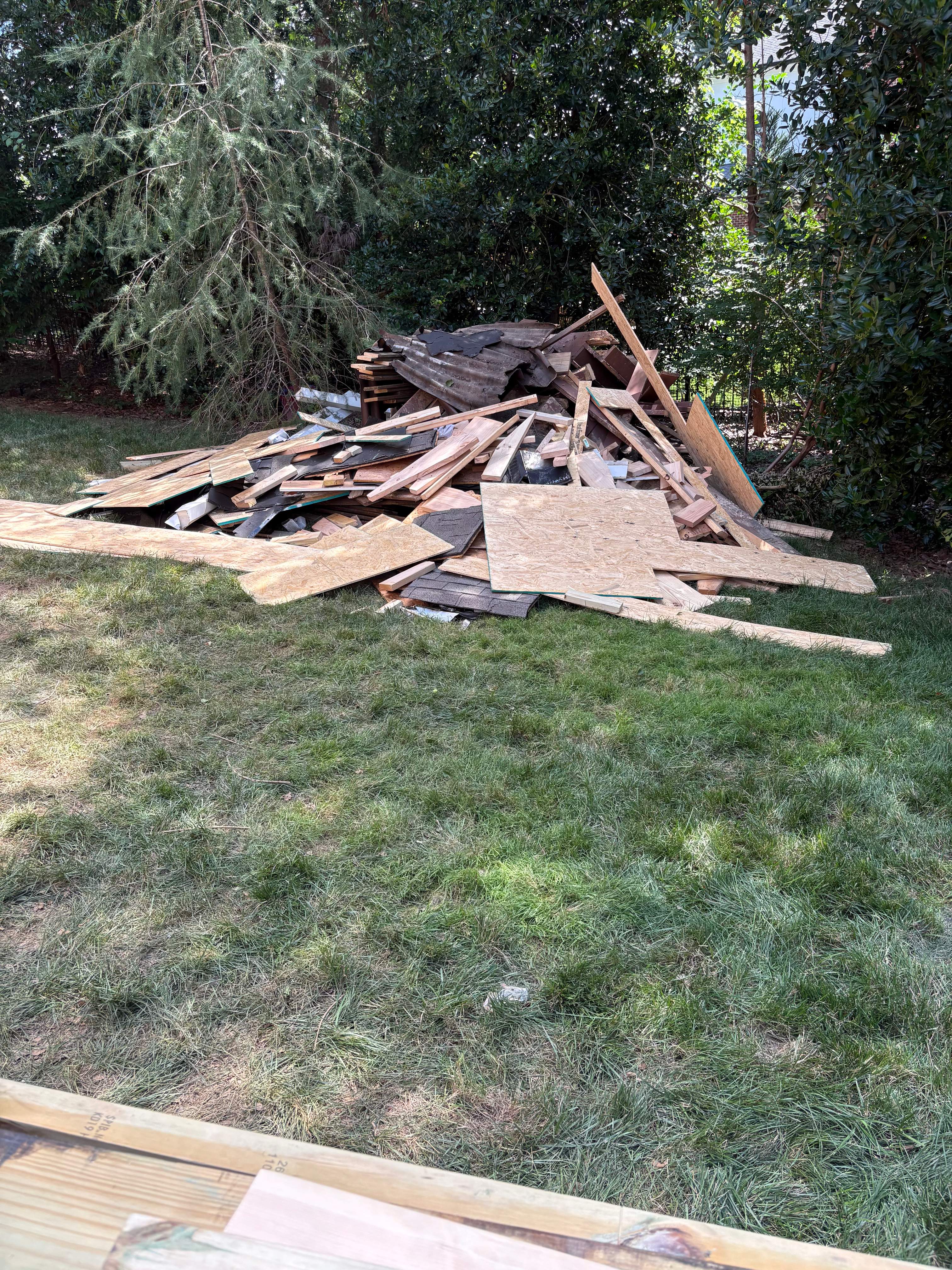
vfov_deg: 67.3
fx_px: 953
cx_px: 476
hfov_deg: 53.1
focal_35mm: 26
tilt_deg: -21.0
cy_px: 635
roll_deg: +2.2
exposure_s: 1/284
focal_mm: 5.96
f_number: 1.6
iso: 40
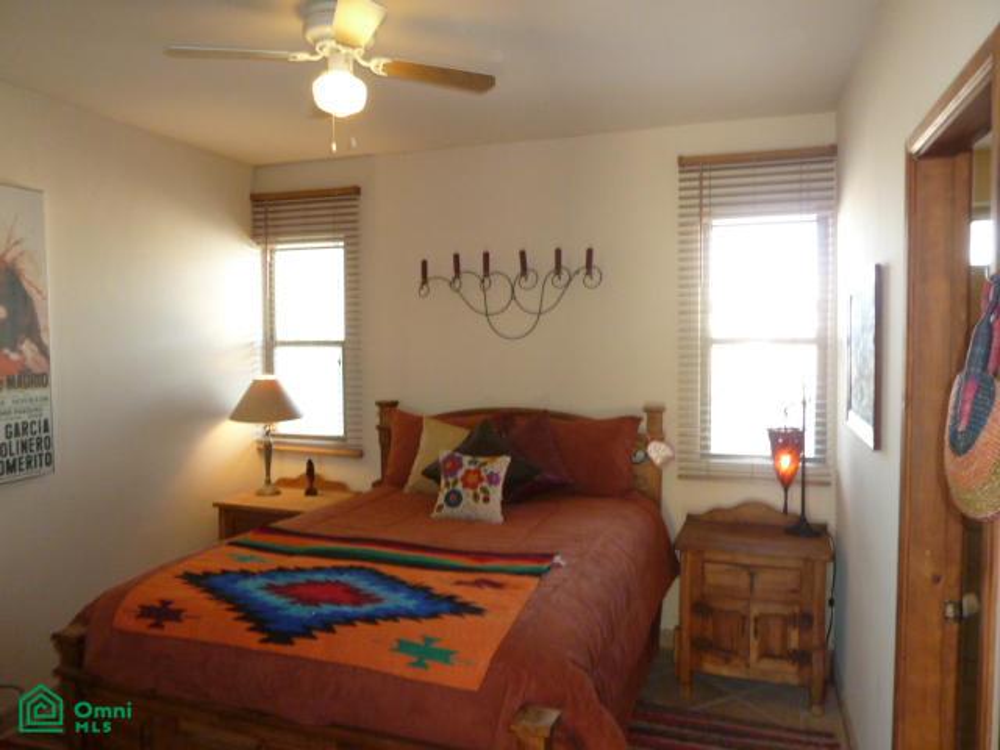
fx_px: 722
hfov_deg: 69.4
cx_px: 500
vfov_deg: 54.9
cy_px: 375
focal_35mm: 25
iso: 320
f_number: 3.3
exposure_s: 1/30
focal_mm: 4.1
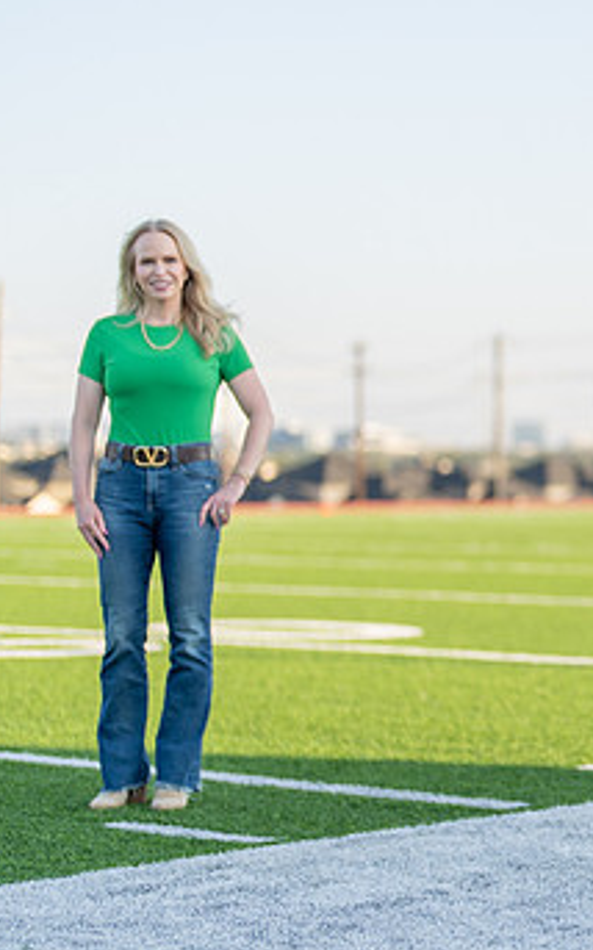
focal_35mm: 112
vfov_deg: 18.6
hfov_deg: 11.3
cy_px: 504
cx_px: 841
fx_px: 2900
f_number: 1.2
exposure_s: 1/2000
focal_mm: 50
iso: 100
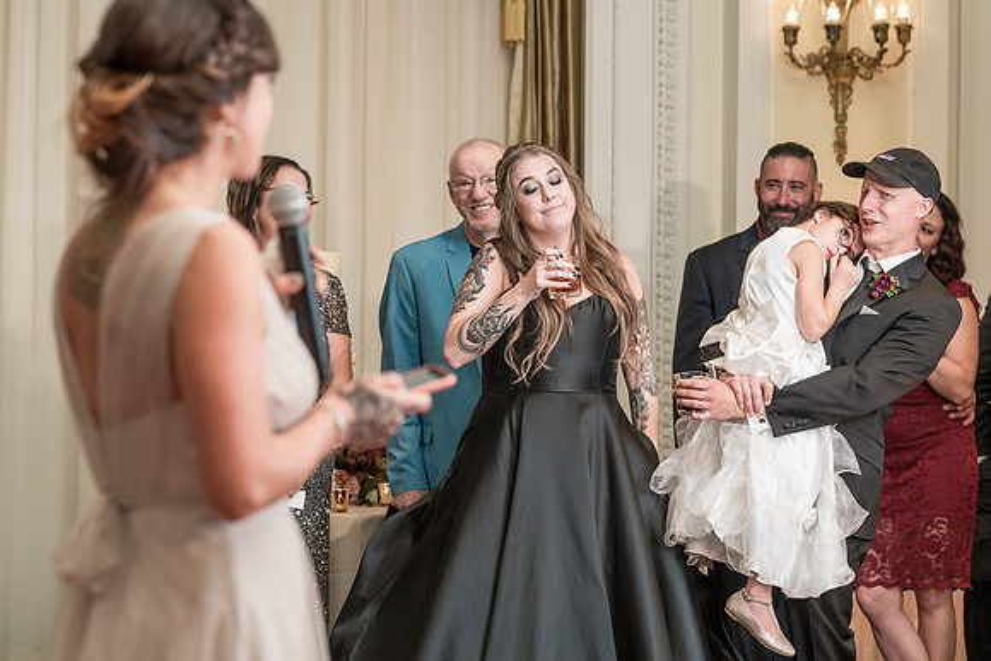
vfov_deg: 13.7
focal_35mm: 100
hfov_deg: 20.4
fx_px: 2752
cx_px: 468
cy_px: 349
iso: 2000
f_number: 4
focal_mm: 90
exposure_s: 1/200
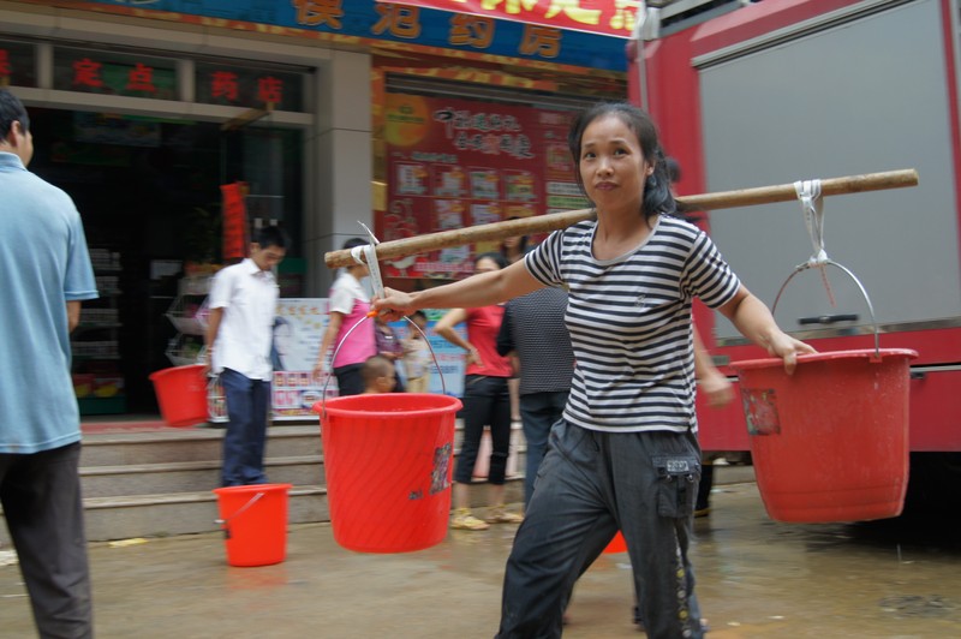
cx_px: 480
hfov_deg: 46.4
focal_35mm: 42
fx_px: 1120
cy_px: 320
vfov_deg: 31.8
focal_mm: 28
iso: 200
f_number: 4.5
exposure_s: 1/50
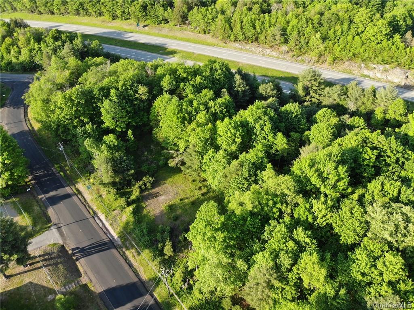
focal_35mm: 24
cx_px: 207
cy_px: 155
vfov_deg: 56.8
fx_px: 287
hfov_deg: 71.6
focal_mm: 4.5
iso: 110
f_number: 2.8
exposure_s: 1/176
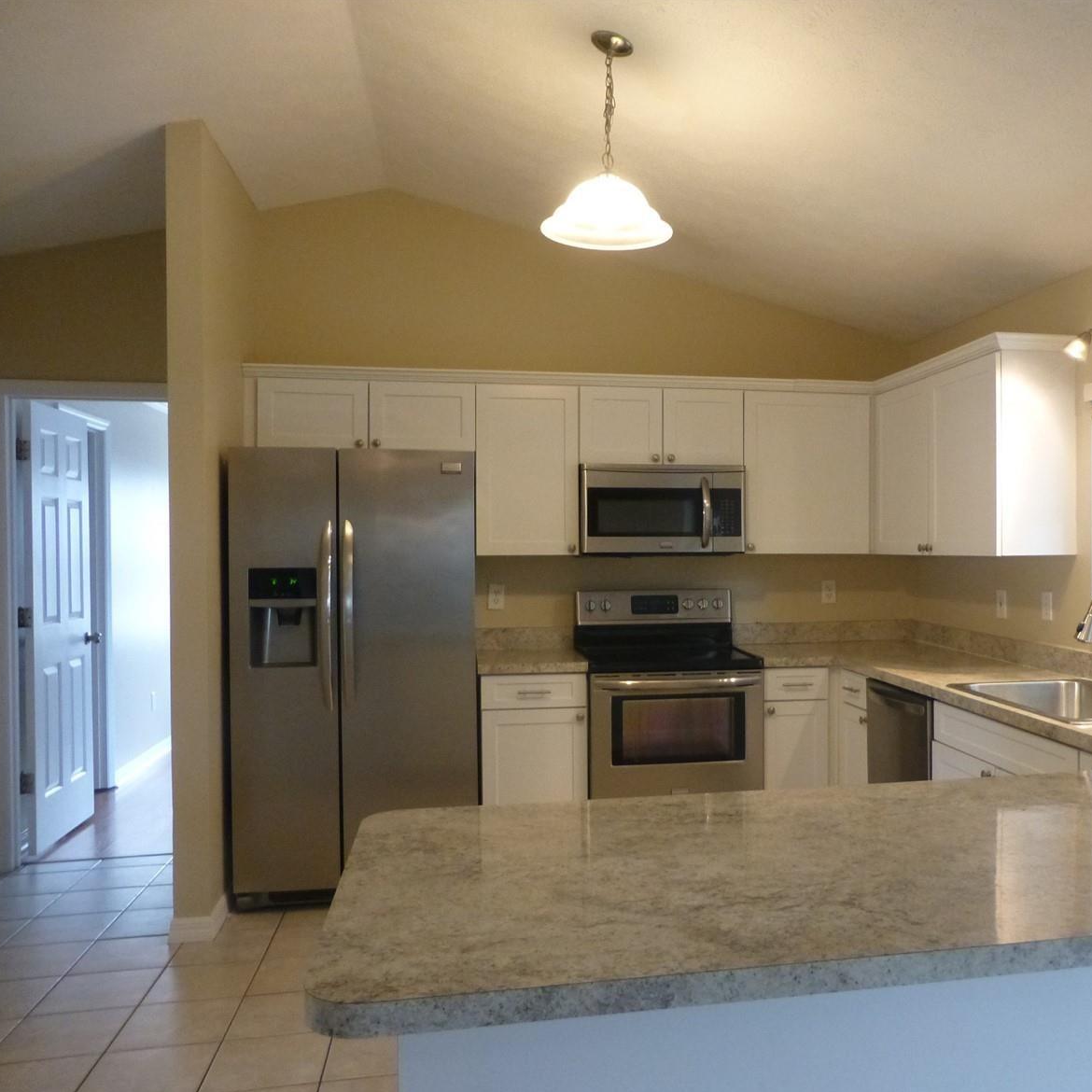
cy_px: 557
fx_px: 1035
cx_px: 687
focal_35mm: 29
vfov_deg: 55.6
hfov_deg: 54.9
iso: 400
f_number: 3.3
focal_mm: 4.3
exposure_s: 1/30
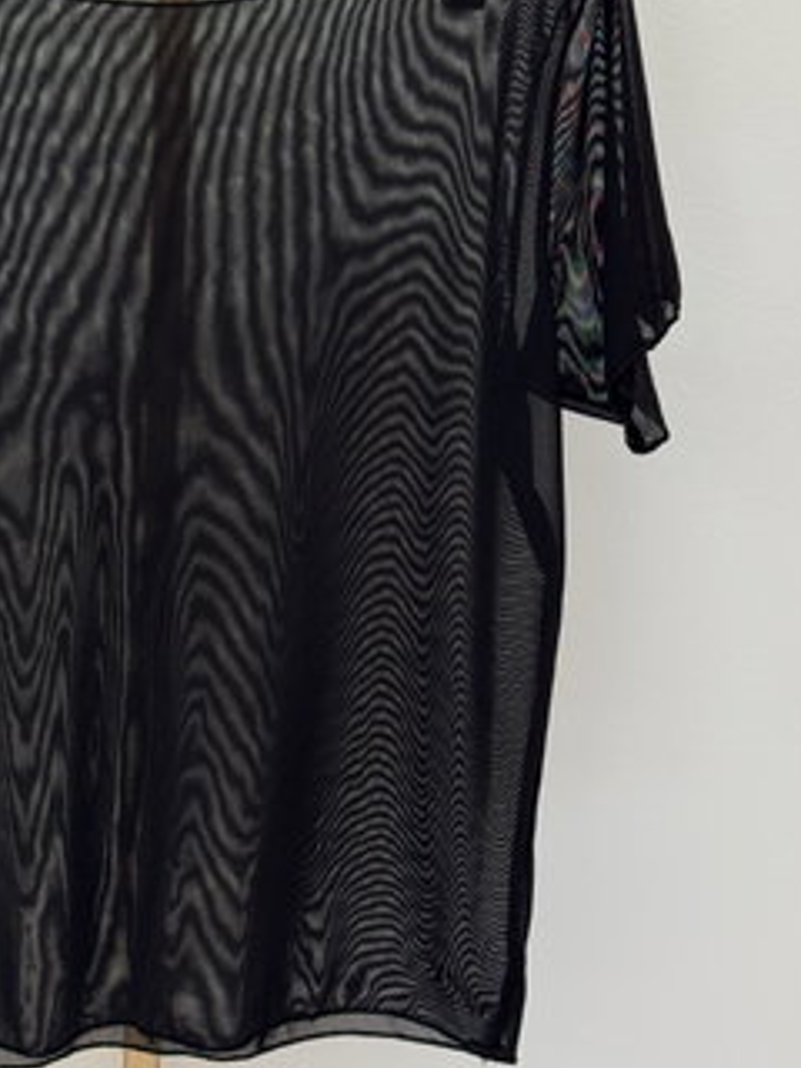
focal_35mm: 80
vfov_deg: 24.2
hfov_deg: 18.3
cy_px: 305
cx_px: 180
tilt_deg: -11.8
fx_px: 2468
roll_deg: -1.1
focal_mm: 6.76
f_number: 1.78
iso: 100
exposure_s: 1/100
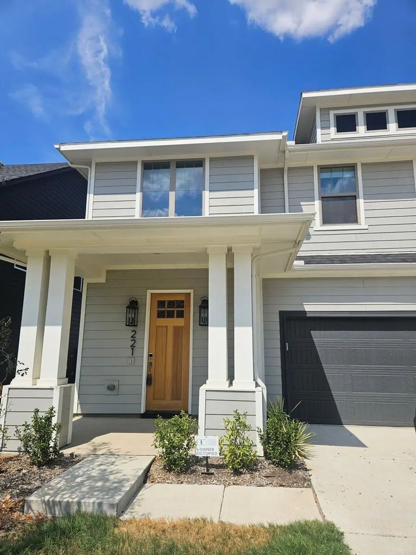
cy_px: 278
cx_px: 208
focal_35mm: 23
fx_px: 368
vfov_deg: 73.9
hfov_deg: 58.9
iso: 25
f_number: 1.8
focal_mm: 5.4
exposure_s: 1/3185
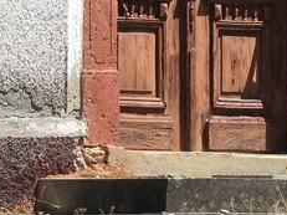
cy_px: -65
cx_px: 306
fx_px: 6878
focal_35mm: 830
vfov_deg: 1.8
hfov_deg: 2.4
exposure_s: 1/800
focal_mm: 42.8
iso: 100
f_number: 4.5
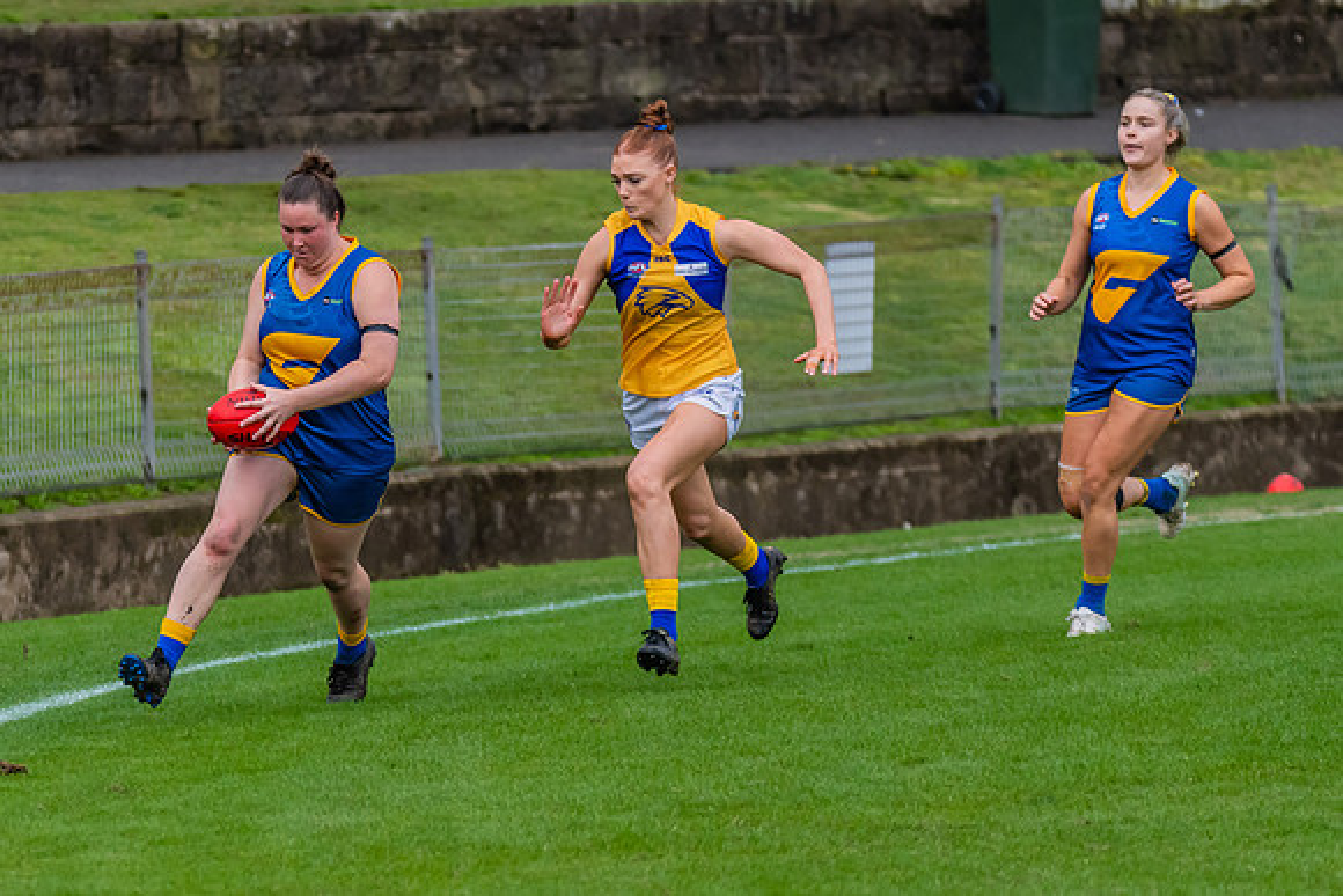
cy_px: 423
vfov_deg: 3.3
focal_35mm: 422
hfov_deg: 4.9
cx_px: 267
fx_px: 15759
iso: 800
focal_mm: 240
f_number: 5.3
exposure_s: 1/1600
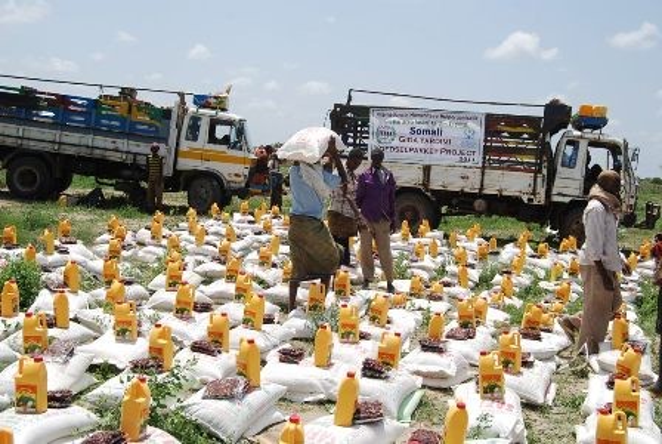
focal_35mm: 42
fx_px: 773
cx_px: 331
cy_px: 222
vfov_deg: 32.0
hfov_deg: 46.3
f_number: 8
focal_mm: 28
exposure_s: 1/250
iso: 100
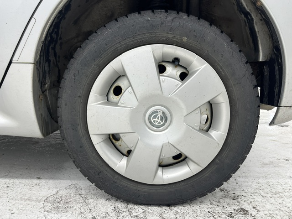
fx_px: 219
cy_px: 110
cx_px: 146
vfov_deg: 53.1
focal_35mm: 26
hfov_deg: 67.3
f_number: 1.6
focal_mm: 5.1
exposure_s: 1/100
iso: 80
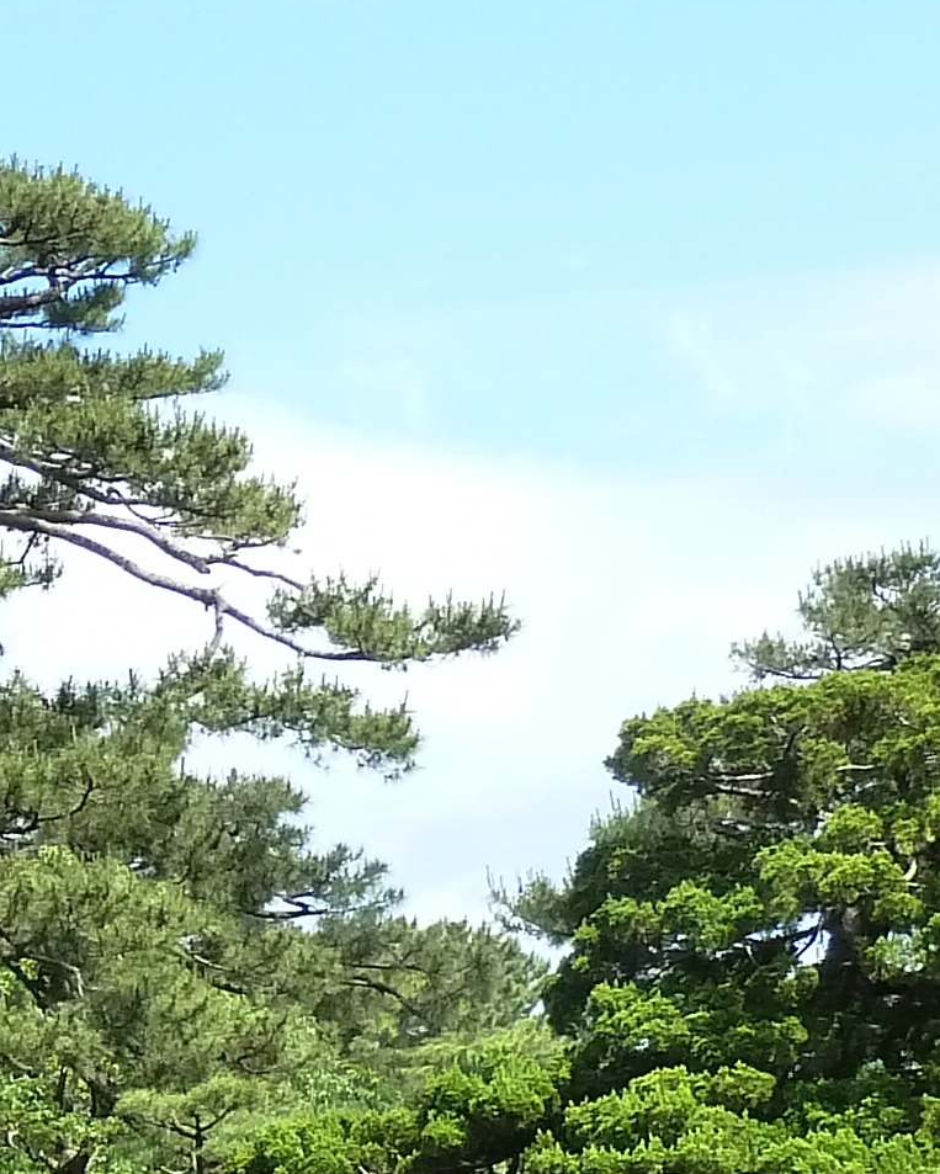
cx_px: -1066
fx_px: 5979
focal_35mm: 172
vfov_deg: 11.0
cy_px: 1439
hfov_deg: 8.4
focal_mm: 6.9
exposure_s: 1/250
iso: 200
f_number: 4
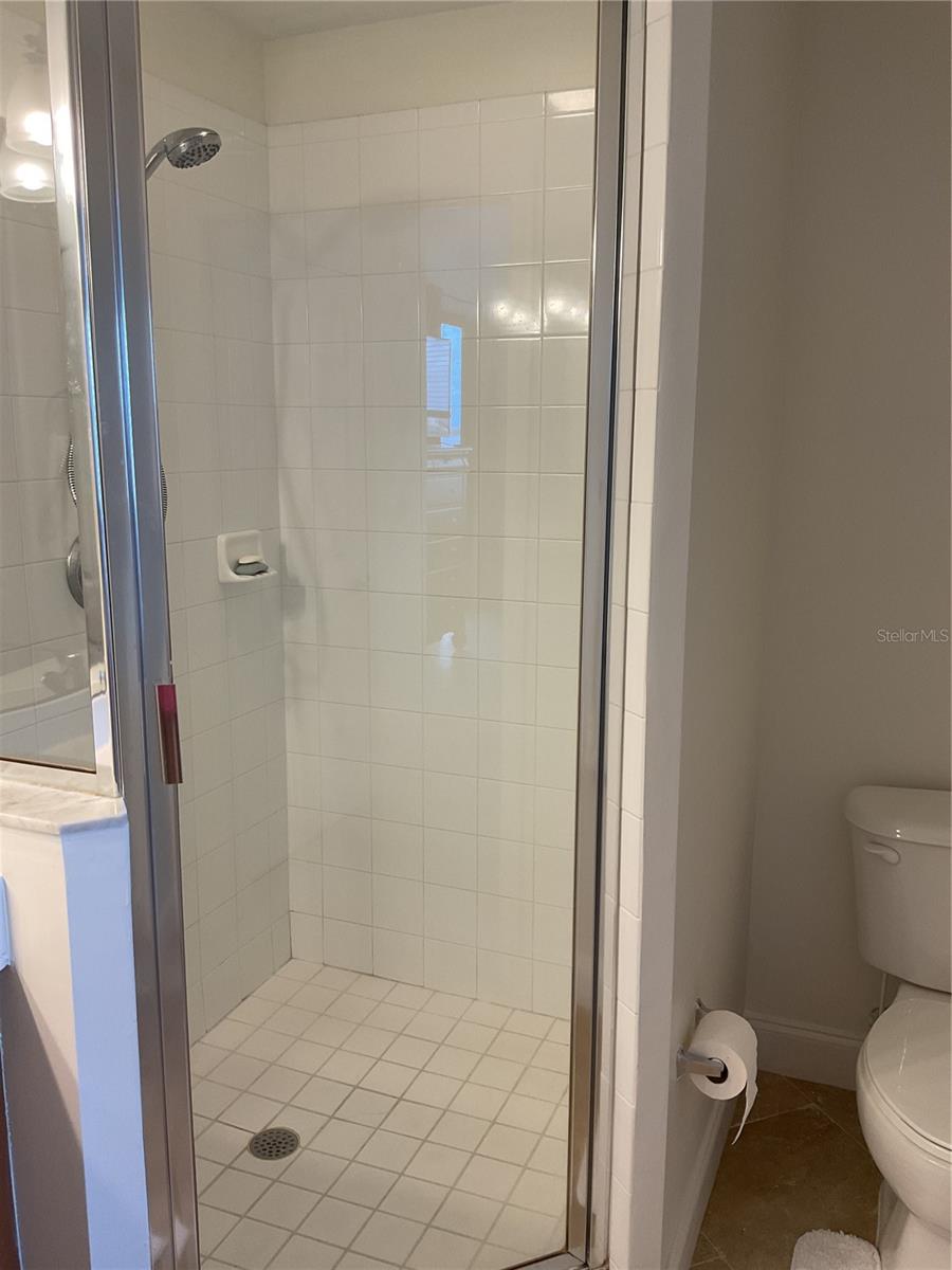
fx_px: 1063
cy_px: 635
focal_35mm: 29
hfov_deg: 48.2
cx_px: 476
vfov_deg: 61.7
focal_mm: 3
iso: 50
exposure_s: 1/60
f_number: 1.8
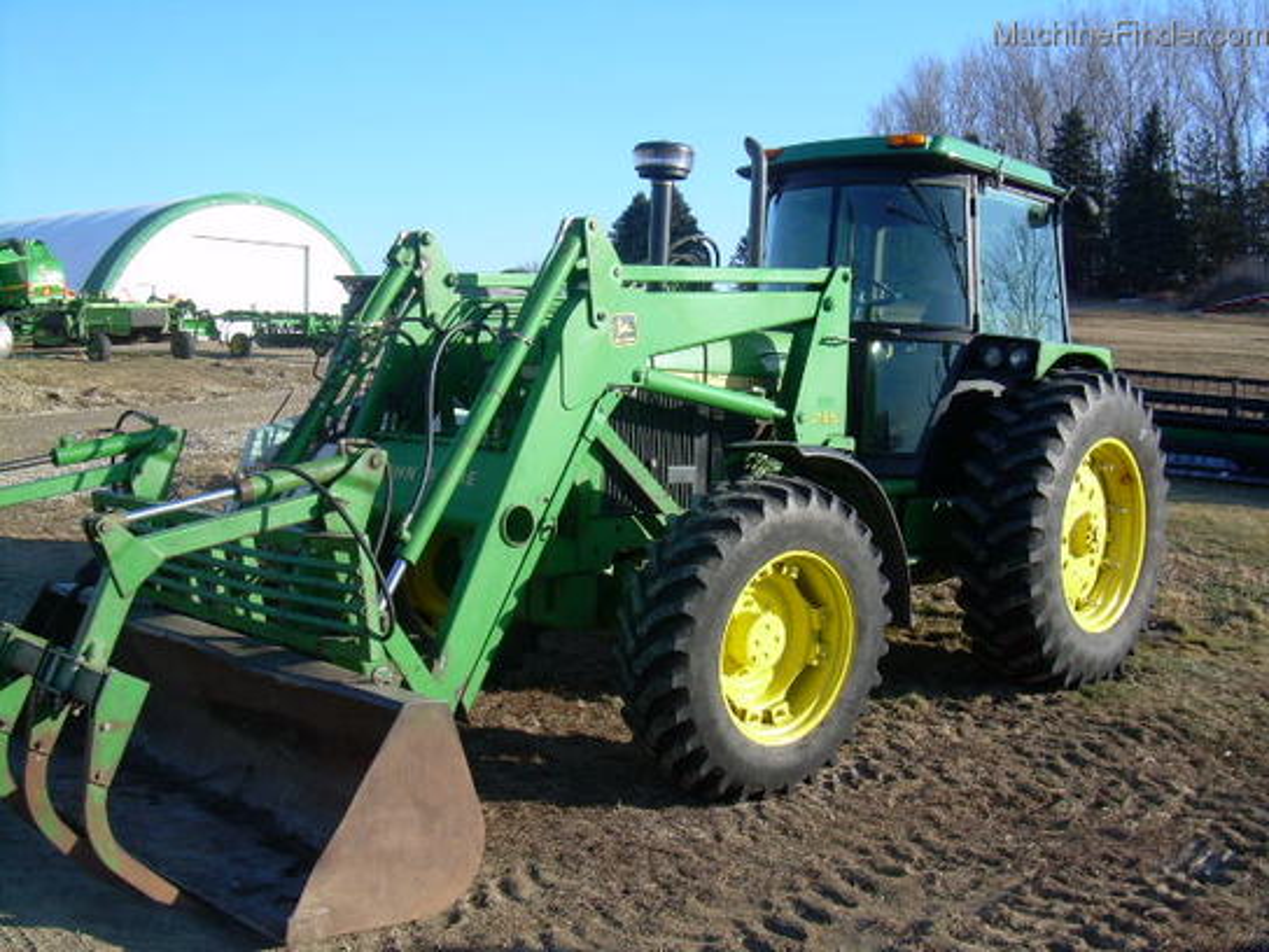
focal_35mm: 38
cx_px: 634
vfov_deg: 37.7
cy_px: 476
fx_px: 1393
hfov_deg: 49.0
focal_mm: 6.3
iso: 50
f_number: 4.6
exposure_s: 1/210
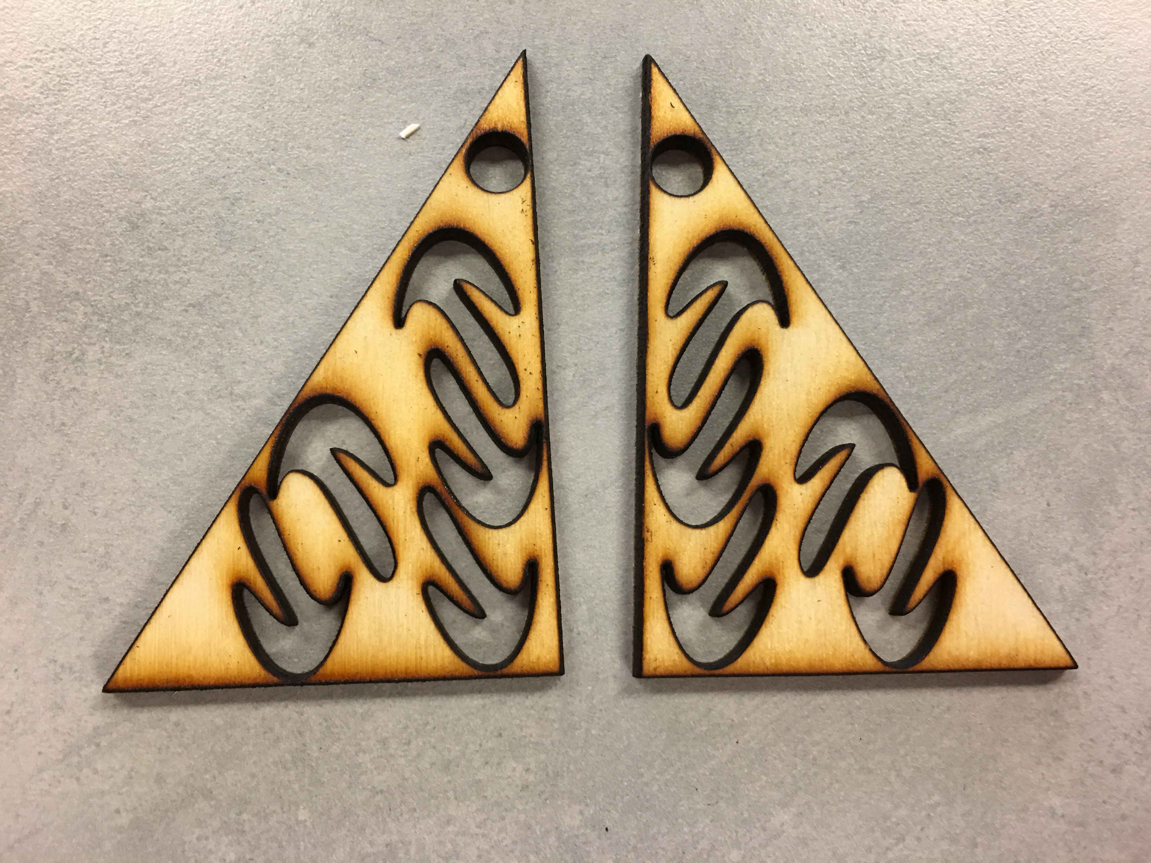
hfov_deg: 61.7
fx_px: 964
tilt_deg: -85.0
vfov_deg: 48.2
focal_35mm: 29
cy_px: 432
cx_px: 576
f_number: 2.2
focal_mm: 4.15
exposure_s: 1/15
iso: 50
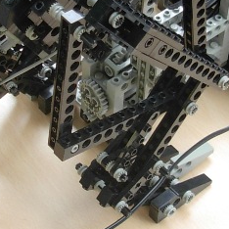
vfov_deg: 11.8
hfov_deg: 11.9
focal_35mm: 147
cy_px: 32
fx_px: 1100
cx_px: 95
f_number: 2.9
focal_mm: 6.3
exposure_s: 1/69.7
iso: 79
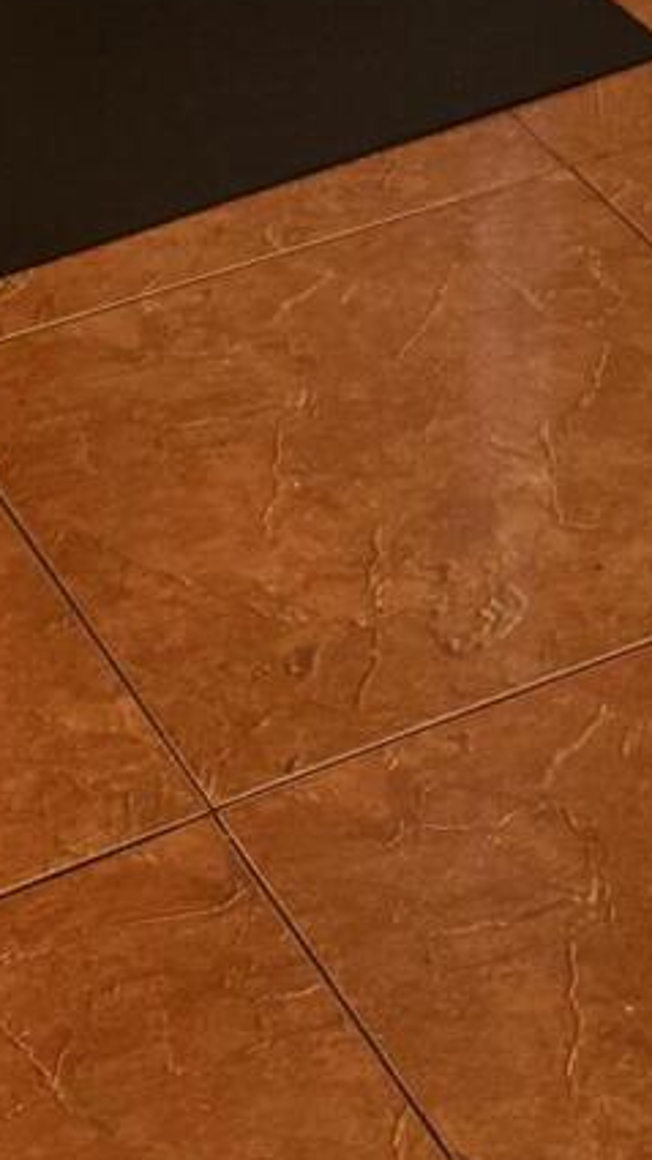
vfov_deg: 14.7
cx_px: 835
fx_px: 3781
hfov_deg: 9.7
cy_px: -1064
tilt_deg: -10.9
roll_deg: -0.1
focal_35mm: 123
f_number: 1.78
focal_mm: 6.76
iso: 200
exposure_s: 1/60
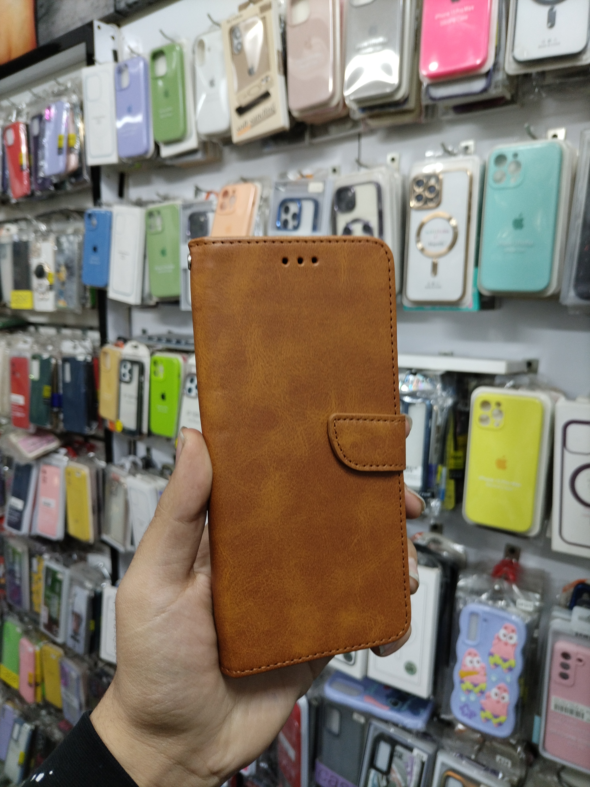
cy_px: 394
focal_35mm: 26
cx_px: 295
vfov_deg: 67.3
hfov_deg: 53.1
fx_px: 591
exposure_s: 1/50
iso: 200
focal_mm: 4.7
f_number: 1.8
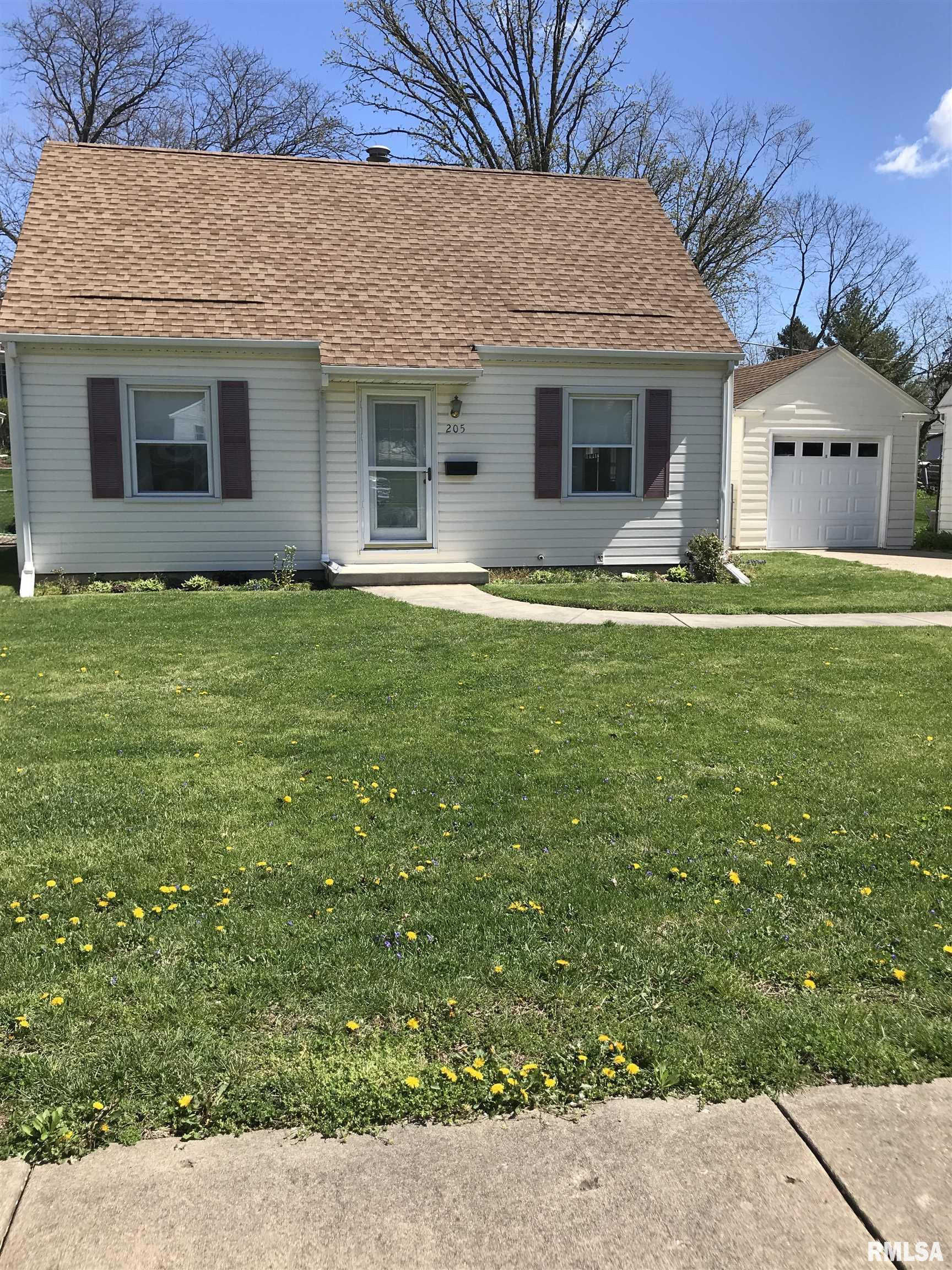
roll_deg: +1.5
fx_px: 1027
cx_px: 476
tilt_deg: -7.0
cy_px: 635
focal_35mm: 28
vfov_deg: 63.4
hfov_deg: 49.7
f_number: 1.8
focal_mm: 3.99
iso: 20
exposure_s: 1/1953
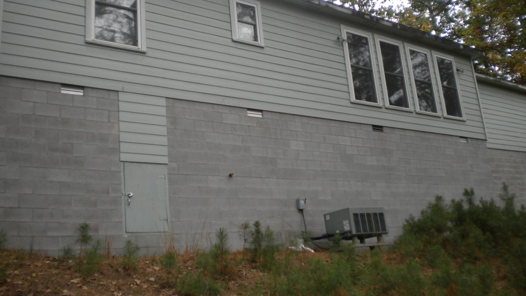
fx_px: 544
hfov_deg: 51.6
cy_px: 107
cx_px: 264
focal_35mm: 39
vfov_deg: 30.3
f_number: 3.1
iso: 113
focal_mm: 6.3
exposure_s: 1/314
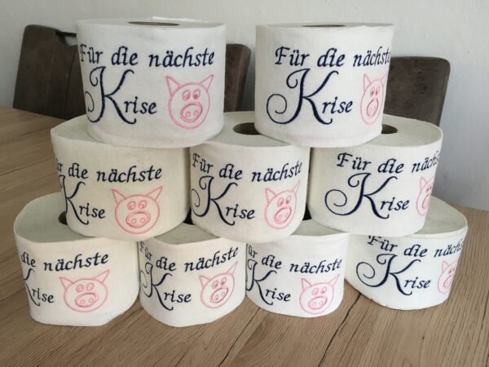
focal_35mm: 29
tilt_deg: -23.1
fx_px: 410
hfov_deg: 61.7
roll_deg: -2.7
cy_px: 184
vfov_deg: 48.2
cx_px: 244
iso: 100
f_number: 2.2
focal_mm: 4.15
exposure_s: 1/33
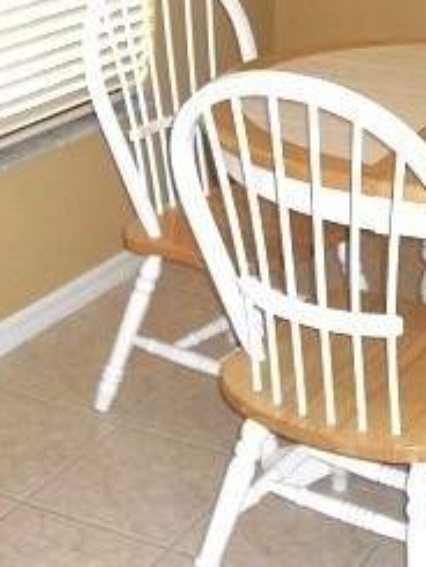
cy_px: 36
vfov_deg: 25.3
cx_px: 396
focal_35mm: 74
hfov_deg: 19.5
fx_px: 1213
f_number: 2.8
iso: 100
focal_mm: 6.3
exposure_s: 1/45
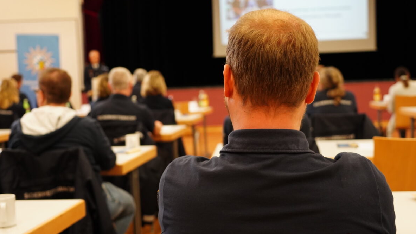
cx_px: 210
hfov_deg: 40.6
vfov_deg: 23.5
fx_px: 562
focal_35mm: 51
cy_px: 116
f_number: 4.5
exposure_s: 1/125
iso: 3200
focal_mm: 48
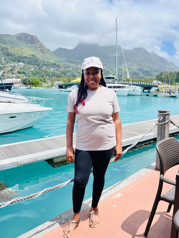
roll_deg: -0.3
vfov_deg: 67.3
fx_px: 179
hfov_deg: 53.1
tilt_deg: -10.1
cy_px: 119
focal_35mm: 26
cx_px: 90
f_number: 1.6
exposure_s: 1/3745
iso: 50
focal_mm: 5.1
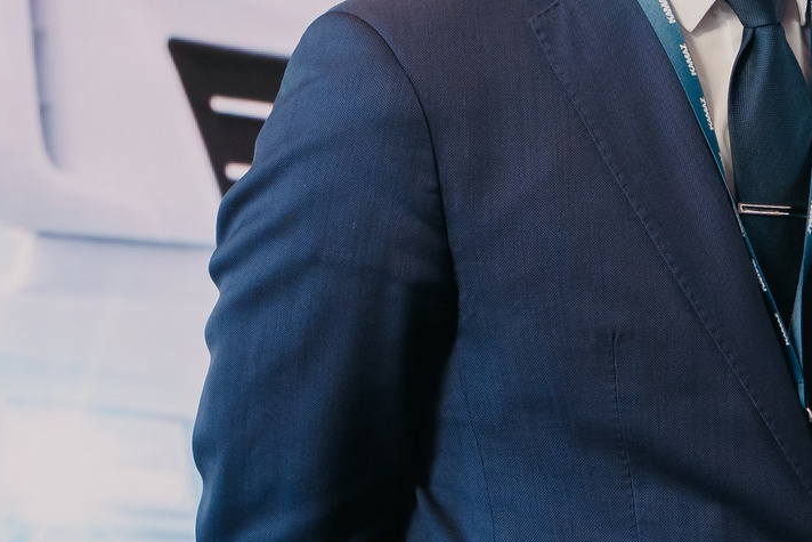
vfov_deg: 6.1
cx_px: 631
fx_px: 5031
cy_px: 6
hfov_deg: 9.2
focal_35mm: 223
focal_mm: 62
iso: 500
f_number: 4.5
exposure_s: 1/125
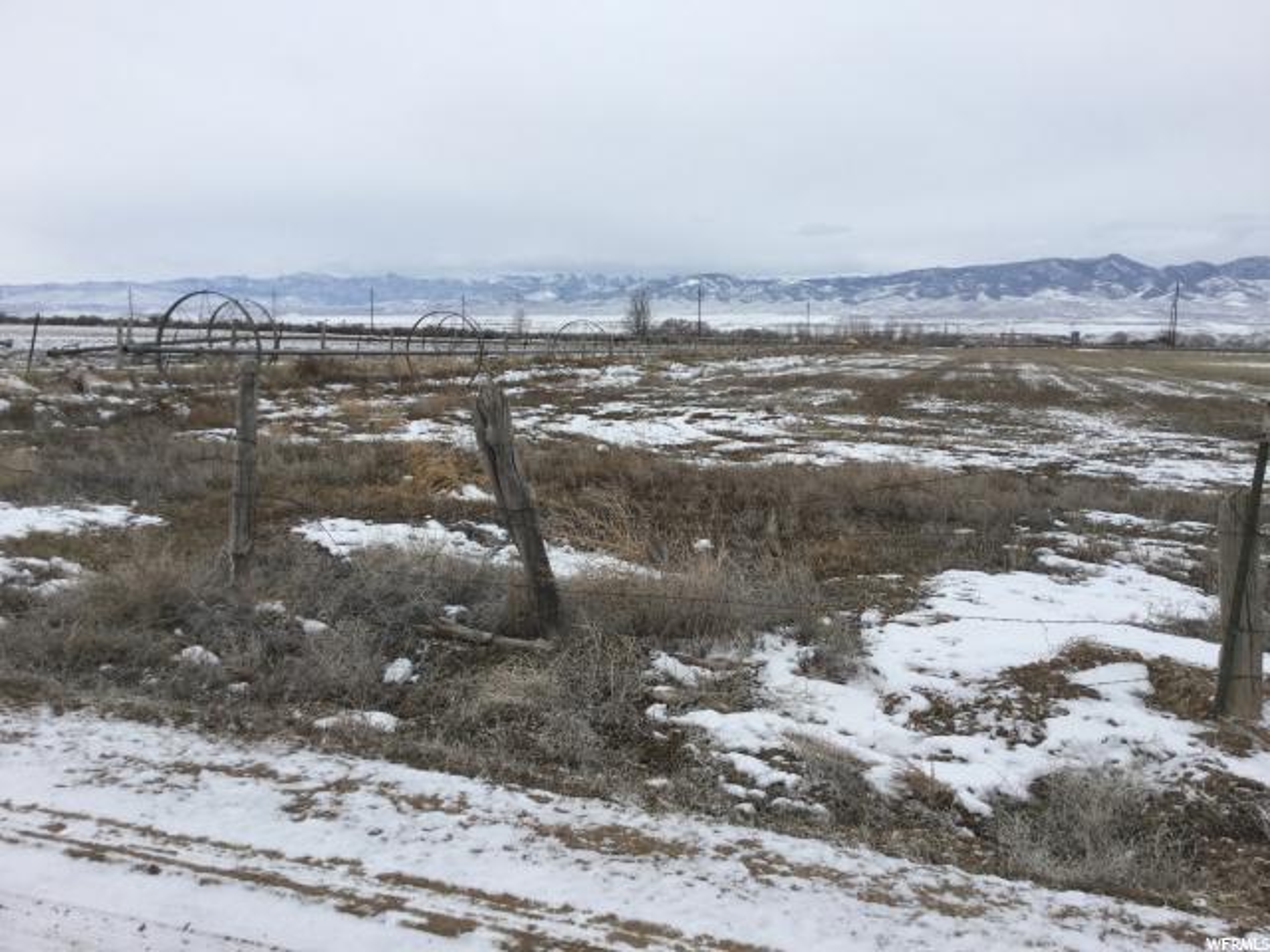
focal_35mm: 31
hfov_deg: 58.4
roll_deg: -1.1
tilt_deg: -8.4
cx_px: 635
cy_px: 476
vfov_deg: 45.4
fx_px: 1137
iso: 25
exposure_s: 1/2331
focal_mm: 3.3
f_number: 2.4
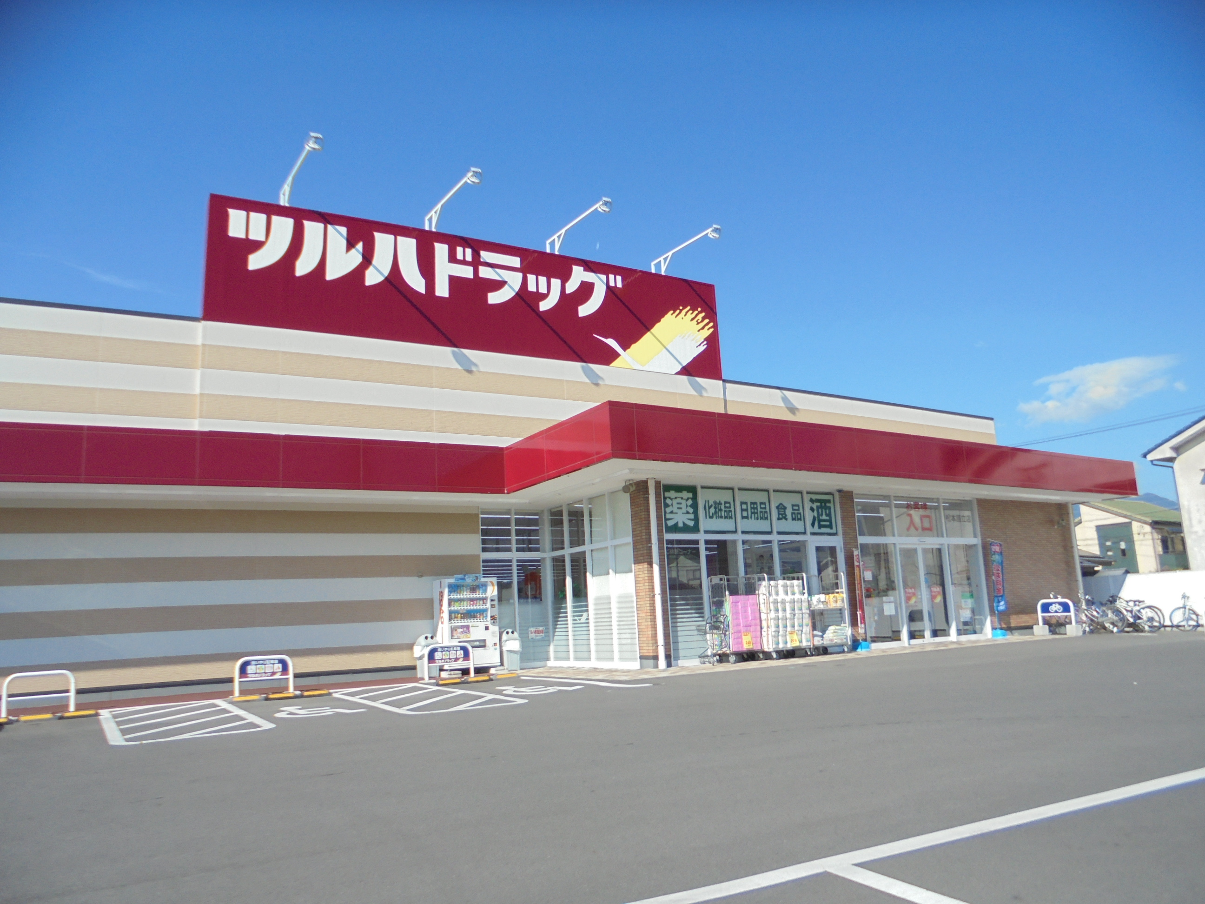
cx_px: 602
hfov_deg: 67.3
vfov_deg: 53.1
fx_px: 905
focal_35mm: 26
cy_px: 452
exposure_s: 1/1000
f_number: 3.5
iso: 100
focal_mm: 4.6
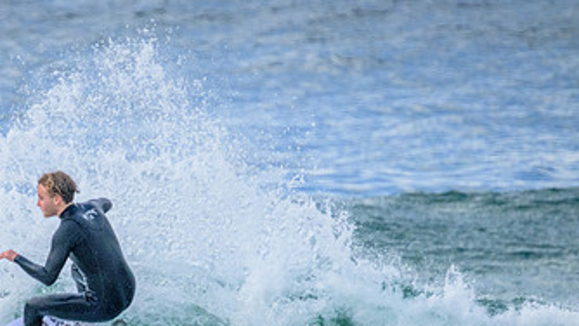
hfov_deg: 1.5
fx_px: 22342
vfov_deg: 0.8
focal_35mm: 1455
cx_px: 101
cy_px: 332
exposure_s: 1/1250
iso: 4000
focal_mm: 800
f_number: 11
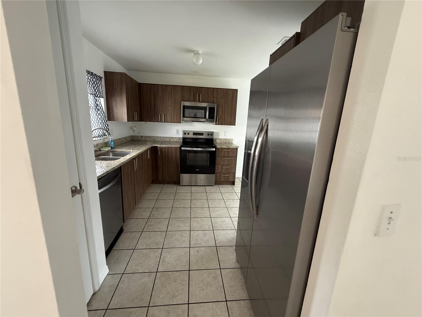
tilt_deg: -11.4
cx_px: 211
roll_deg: -3.0
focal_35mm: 14
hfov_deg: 102.1
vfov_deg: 85.7
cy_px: 158
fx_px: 171
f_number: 2.2
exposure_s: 1/95
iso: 320
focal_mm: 2.22
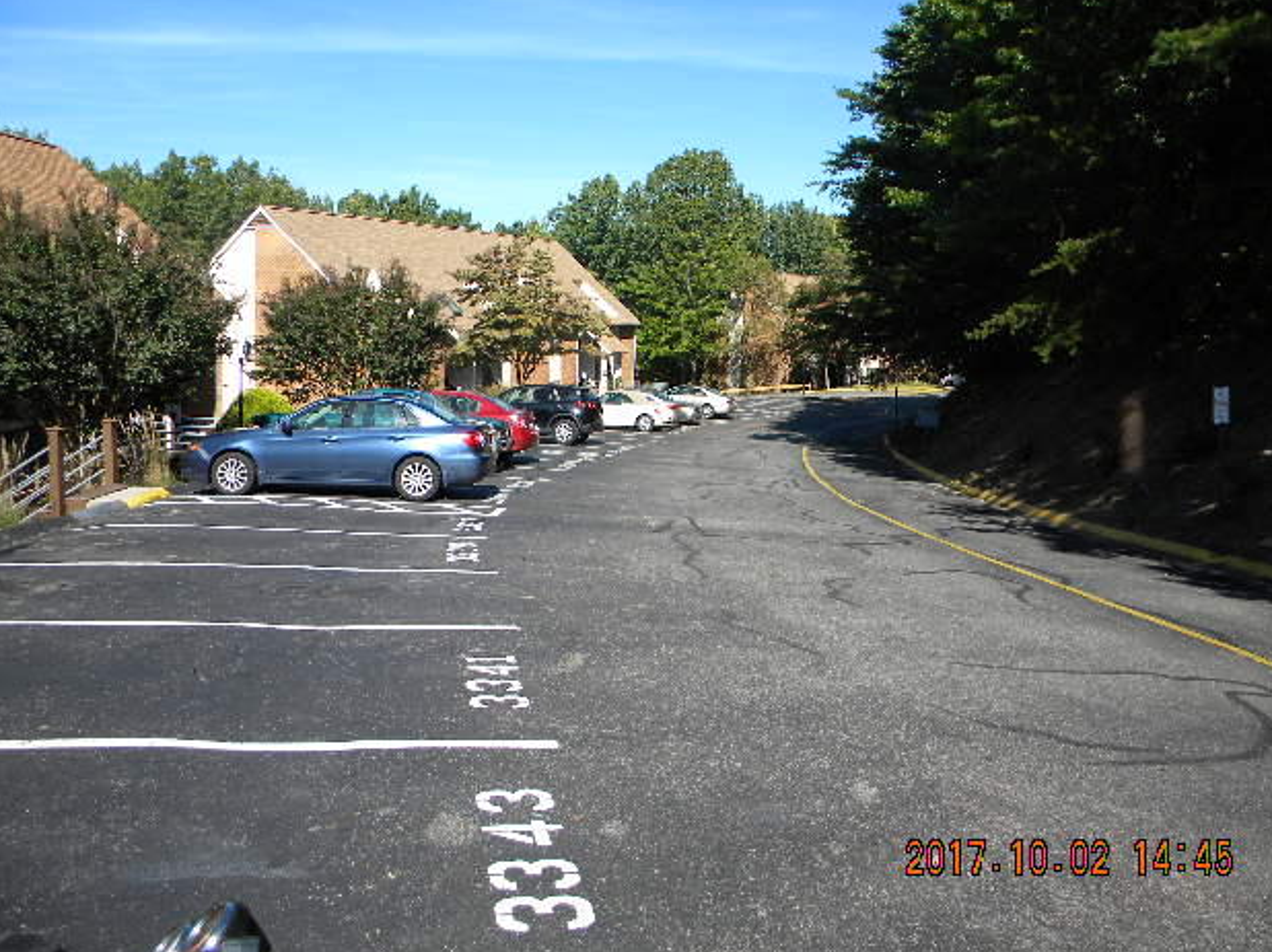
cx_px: 655
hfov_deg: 61.7
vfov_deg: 48.2
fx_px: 1065
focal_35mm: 29
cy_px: 467
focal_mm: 5
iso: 80
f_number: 3.5
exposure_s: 1/692
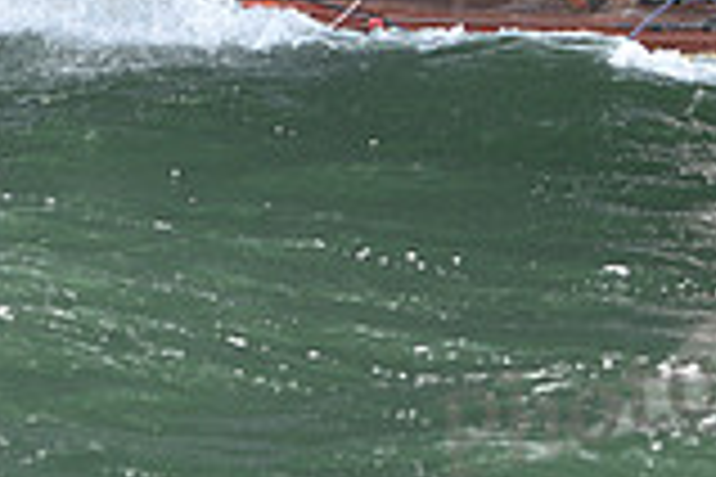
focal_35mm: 274
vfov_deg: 5.0
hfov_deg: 7.5
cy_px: -263
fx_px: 5449
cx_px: 207
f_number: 3.2
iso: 250
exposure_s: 1/1000
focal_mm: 75
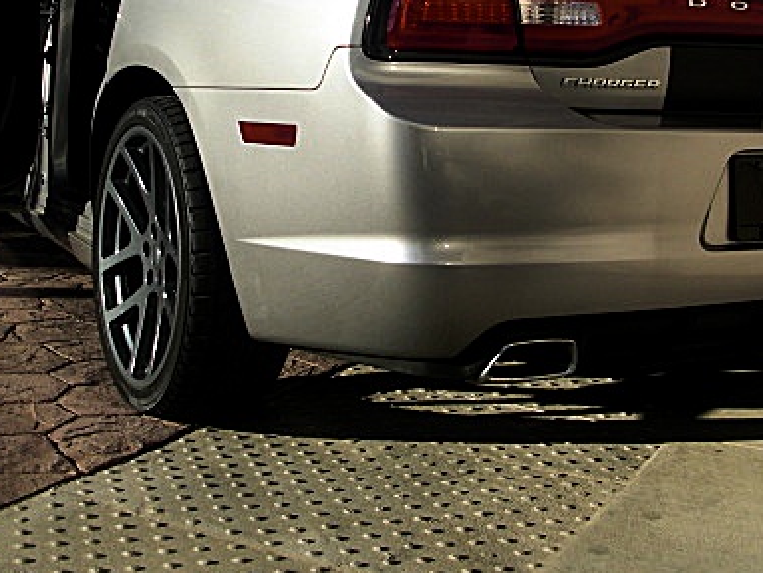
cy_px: 123
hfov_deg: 32.2
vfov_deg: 24.1
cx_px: 354
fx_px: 1323
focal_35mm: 60
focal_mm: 6.3
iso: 50
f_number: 2.8
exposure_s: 1/1000
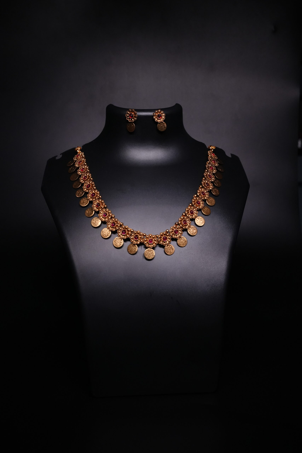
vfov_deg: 54.4
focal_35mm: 35
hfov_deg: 37.9
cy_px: 226
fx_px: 440
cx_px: 151
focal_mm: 35
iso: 4000
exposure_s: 1/125
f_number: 10
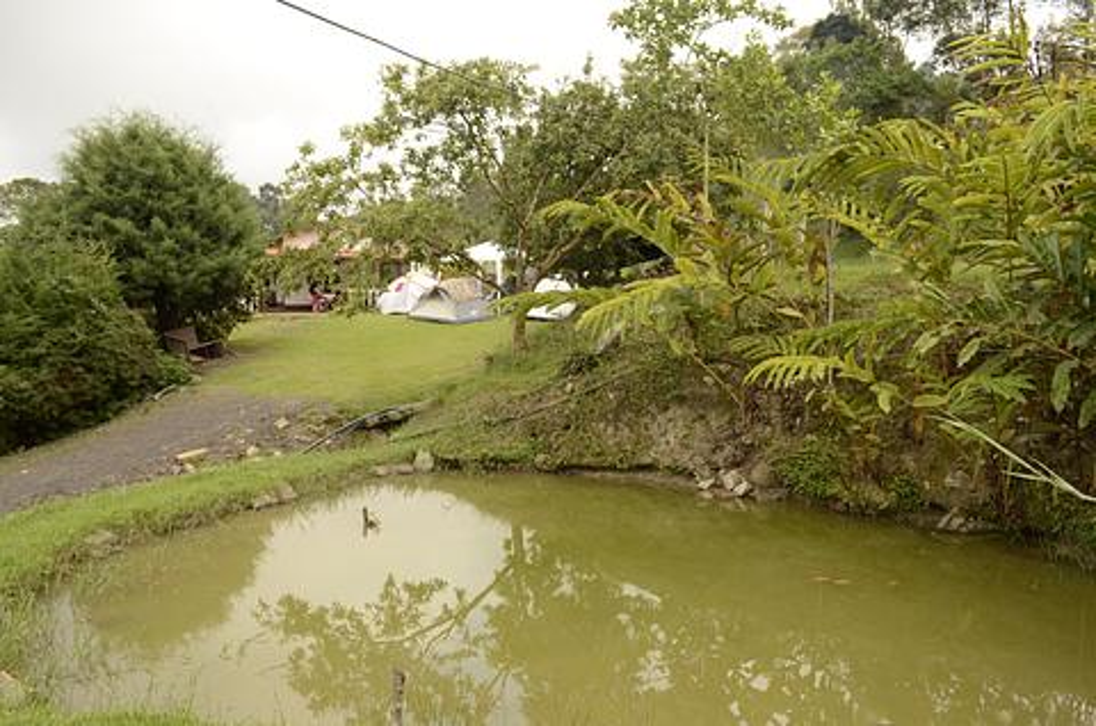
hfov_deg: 67.5
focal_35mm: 27
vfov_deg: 47.7
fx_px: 820
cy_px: 363
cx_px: 548
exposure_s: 1/640
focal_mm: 18
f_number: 6.3
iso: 800
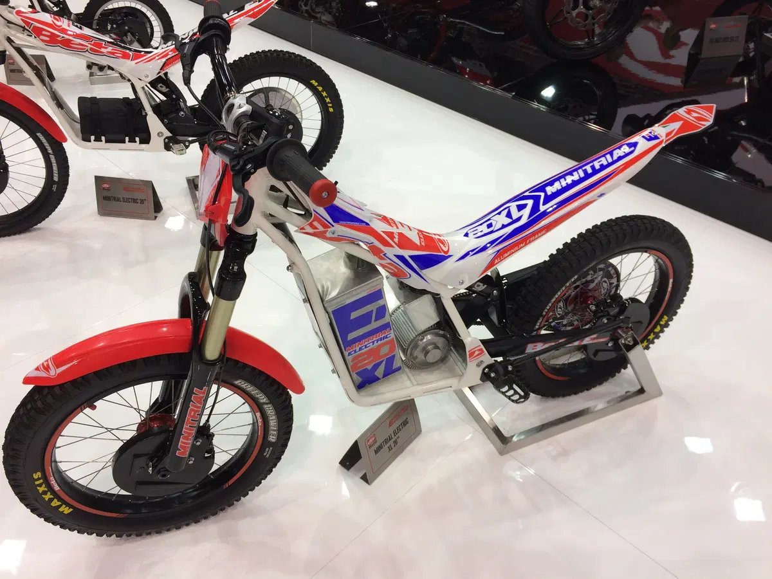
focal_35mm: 29
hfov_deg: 61.7
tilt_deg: -40.3
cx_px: 386
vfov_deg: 48.2
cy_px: 290
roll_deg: -0.9
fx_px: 647
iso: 40
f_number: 2.2
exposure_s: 1/100
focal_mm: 4.15
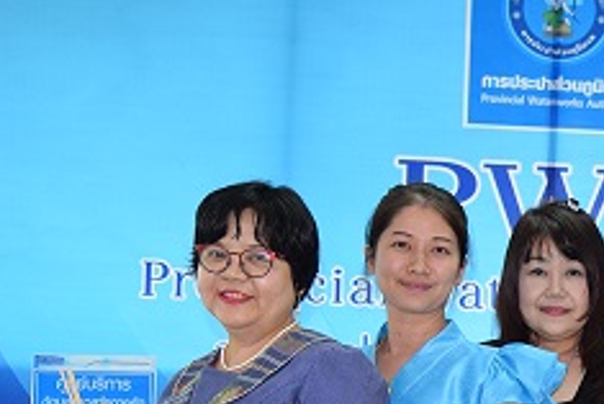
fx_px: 1689
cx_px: 766
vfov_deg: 13.0
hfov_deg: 18.9
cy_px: 589
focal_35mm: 101
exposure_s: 1/80
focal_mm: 21
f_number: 4.5
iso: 800
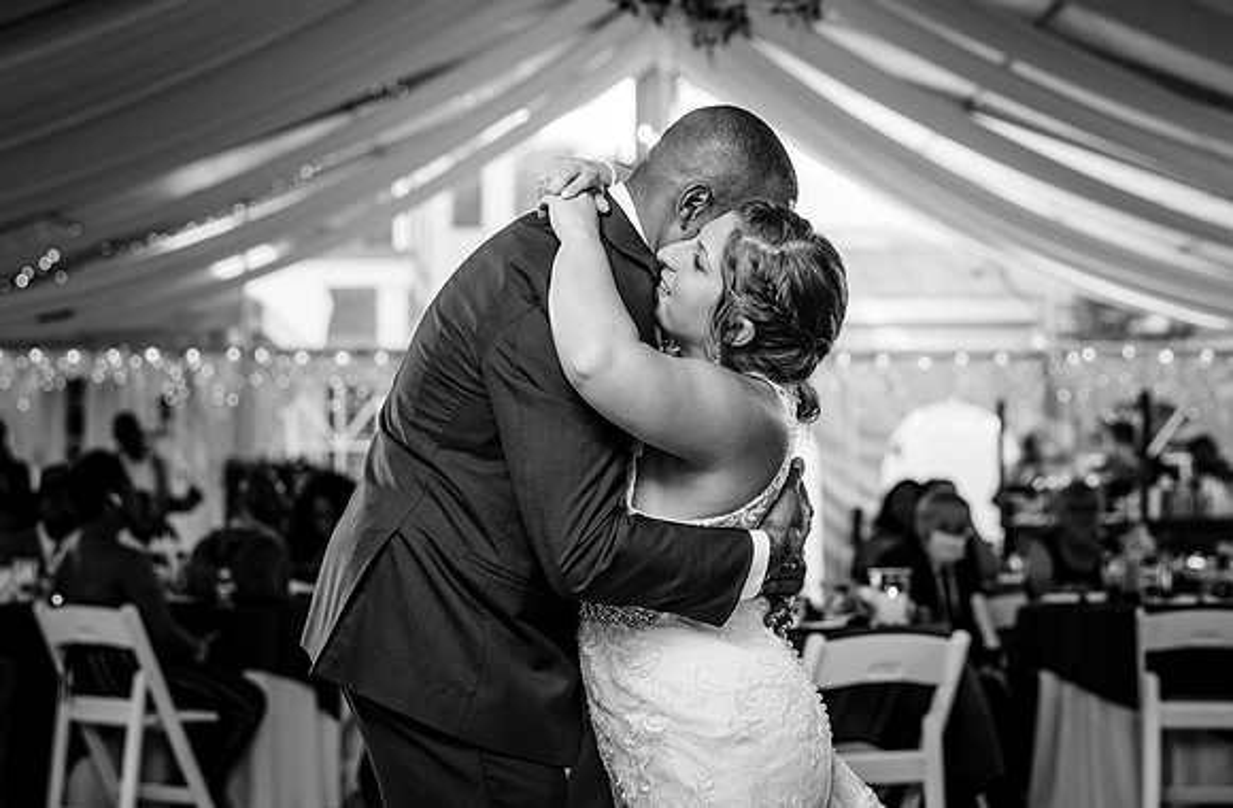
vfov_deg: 15.8
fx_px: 2908
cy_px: 374
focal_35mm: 85
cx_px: 635
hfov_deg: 23.9
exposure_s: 1/200
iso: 400
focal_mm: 75
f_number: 4
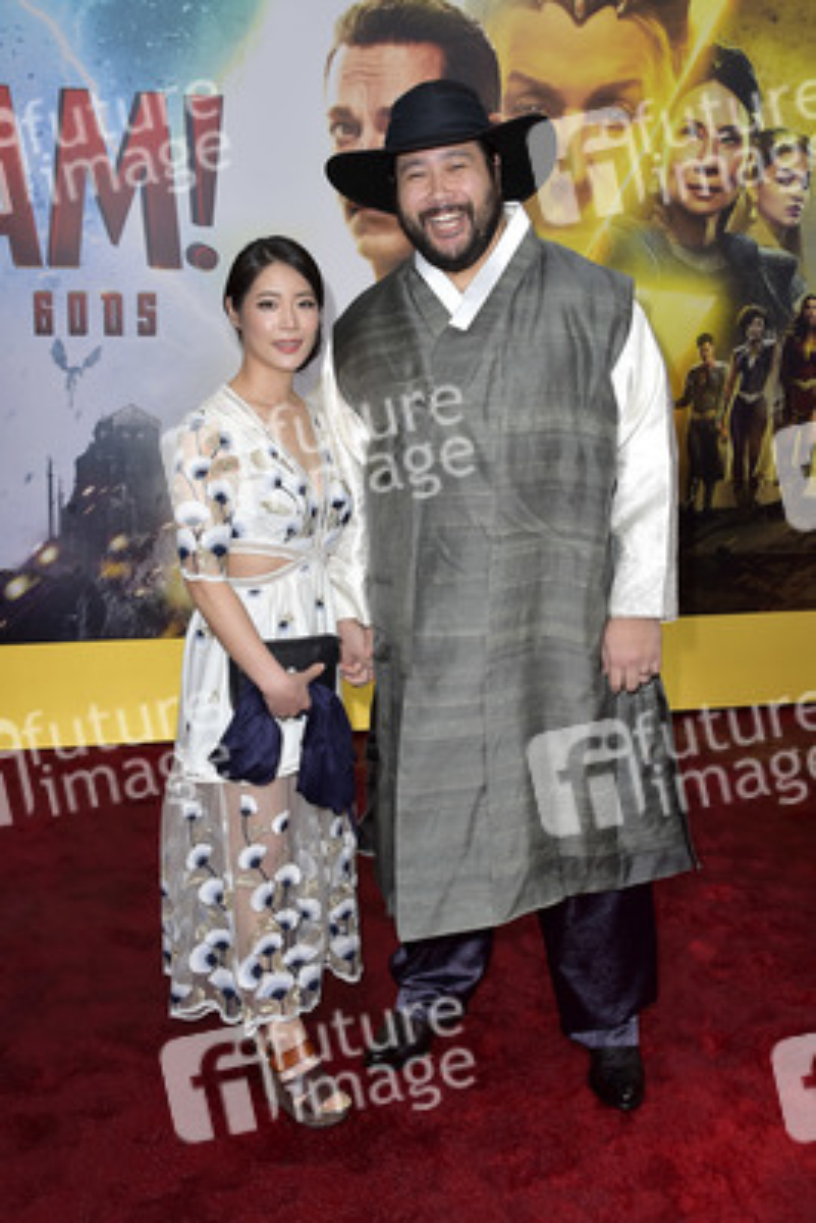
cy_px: 612
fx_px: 1087
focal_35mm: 32
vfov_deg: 58.7
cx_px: 408
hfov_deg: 41.1
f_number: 6.3
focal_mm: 32
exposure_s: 1/250
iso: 320
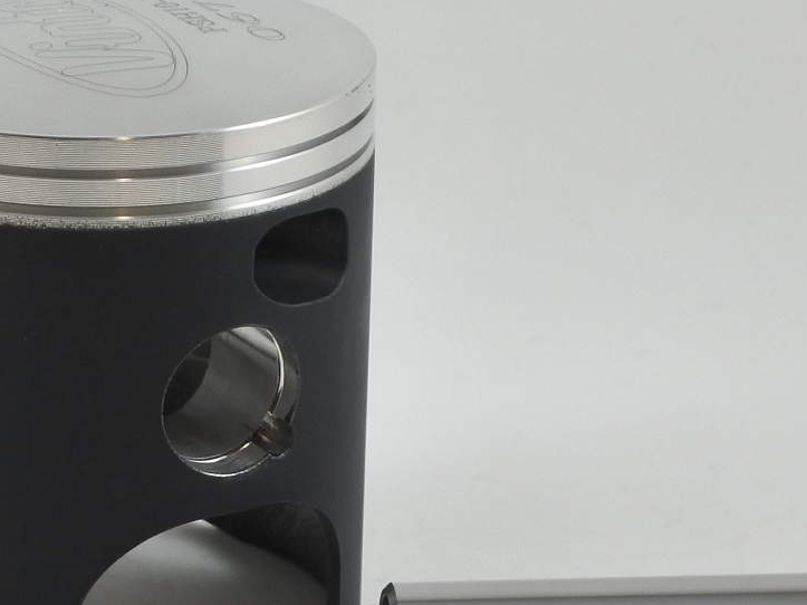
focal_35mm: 94
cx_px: 90
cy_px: 461
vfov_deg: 15.6
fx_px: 2191
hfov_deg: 20.5
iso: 400
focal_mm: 14.3
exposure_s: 1/160
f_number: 4
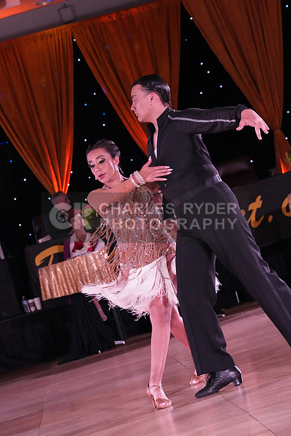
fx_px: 1139
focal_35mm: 94
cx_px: 146
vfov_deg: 21.7
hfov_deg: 14.6
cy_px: 218
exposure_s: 1/250
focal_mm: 94
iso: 8000
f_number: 7.1
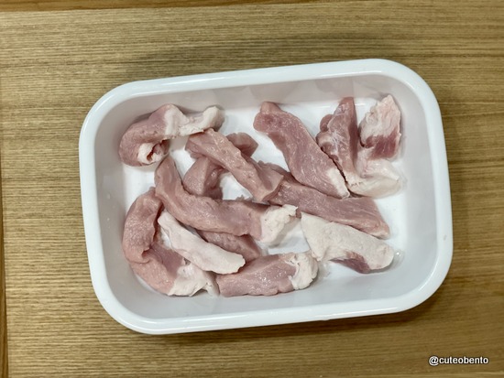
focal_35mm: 52
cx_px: 252
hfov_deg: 36.8
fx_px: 757
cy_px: 189
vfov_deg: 28.1
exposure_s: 1/100
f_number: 2
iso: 125
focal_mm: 6
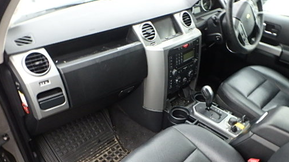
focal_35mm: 32
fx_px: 245
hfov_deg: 60.9
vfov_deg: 35.8
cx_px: 155
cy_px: 122
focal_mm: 4
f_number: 3.8
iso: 500
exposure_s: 1/30
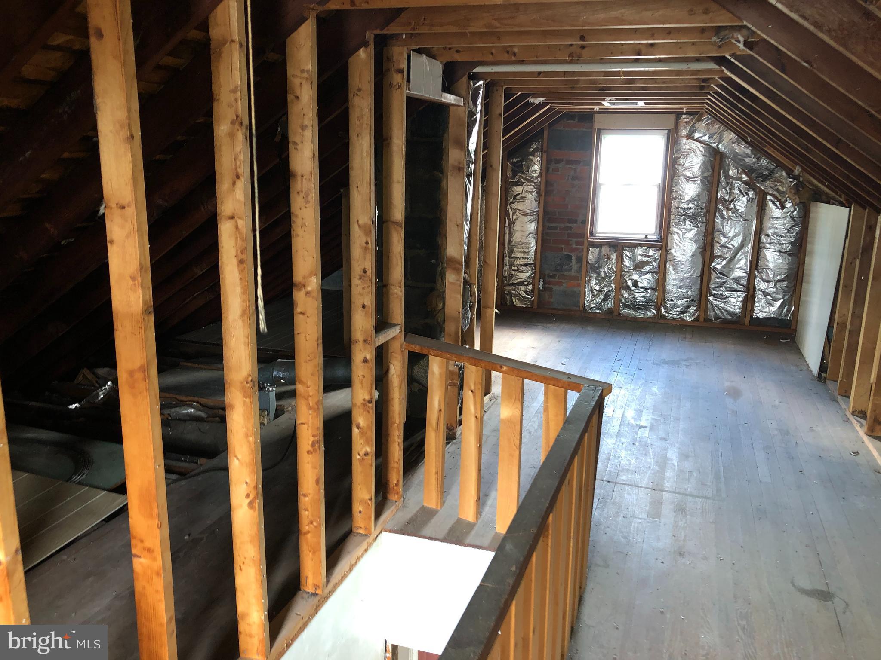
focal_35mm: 28
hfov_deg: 63.4
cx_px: 440
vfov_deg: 49.7
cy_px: 330
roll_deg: -1.0
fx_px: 713
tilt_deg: -14.9
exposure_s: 1/6
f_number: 1.8
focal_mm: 3.99
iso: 80
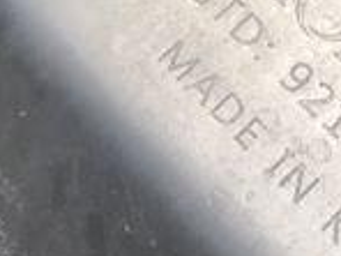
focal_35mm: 121
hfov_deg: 16.0
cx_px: 325
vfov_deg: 11.7
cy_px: -121
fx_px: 1192
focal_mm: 3.99
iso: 32
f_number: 1.8
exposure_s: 1/120
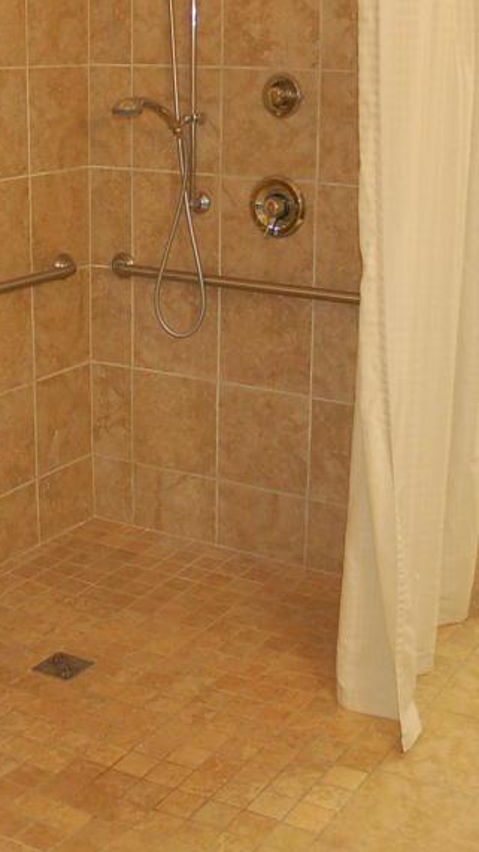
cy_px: 331
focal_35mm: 54
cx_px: 197
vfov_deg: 38.3
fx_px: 1221
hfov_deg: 22.2
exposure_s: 1/80
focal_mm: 17
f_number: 2.8
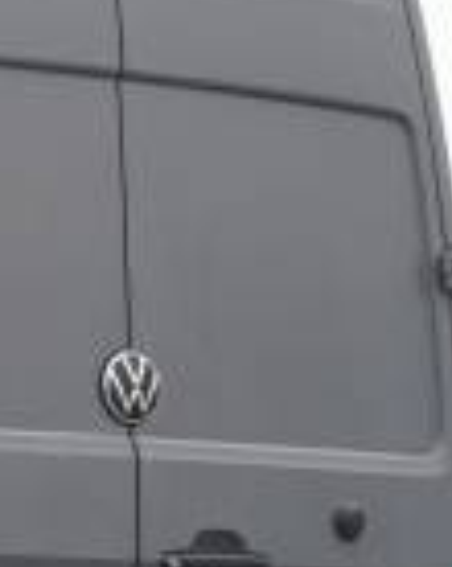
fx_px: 4029
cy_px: 452
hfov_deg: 6.3
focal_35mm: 240
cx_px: -337
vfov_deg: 8.0
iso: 100
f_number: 4.5
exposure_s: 1/80
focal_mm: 55.1
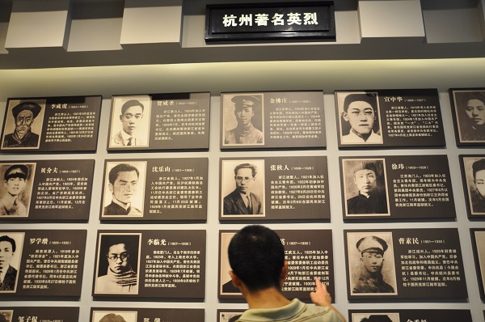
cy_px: 161
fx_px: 424
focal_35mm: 32
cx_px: 242
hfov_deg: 59.6
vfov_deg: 41.6
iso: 640
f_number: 5
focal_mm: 21
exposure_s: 1/25
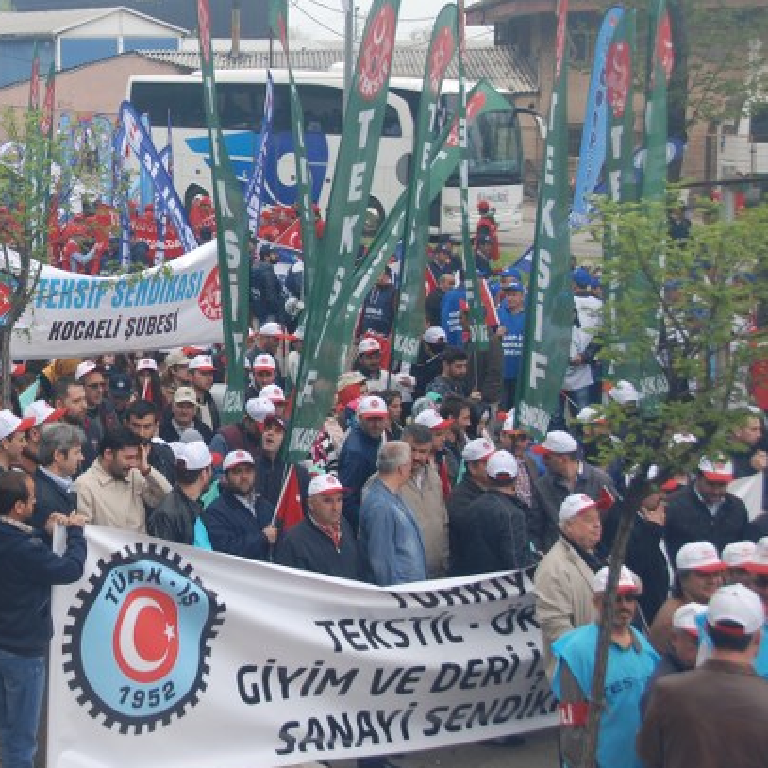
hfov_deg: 21.9
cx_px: 123
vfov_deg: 22.2
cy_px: 321
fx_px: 1954
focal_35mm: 78
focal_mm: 31
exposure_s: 1/125
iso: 100
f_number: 5.6
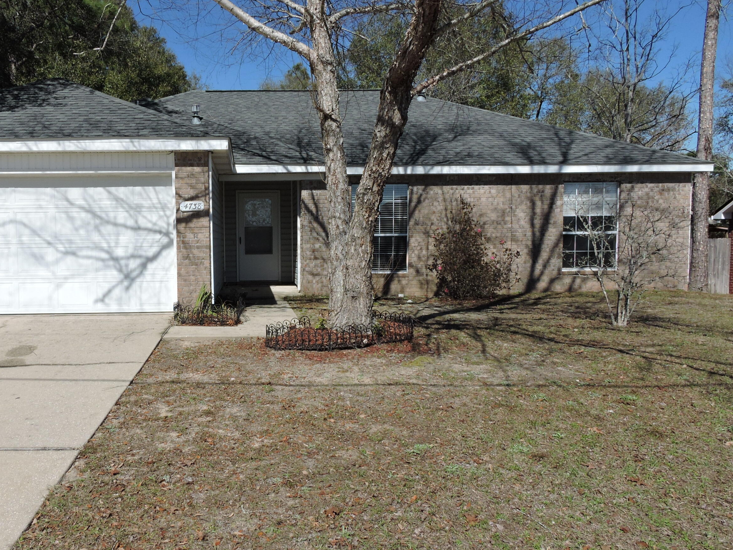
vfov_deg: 45.4
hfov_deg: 57.5
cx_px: 265
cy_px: 292
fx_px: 656
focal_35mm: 31
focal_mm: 4.3
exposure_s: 1/1250
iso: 100
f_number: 3.8
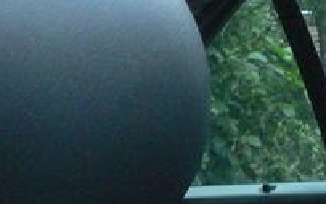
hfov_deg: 12.1
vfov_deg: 7.8
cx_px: 448
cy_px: 194
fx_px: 1484
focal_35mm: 167
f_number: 2.8
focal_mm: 6.6
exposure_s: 1/4
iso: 200
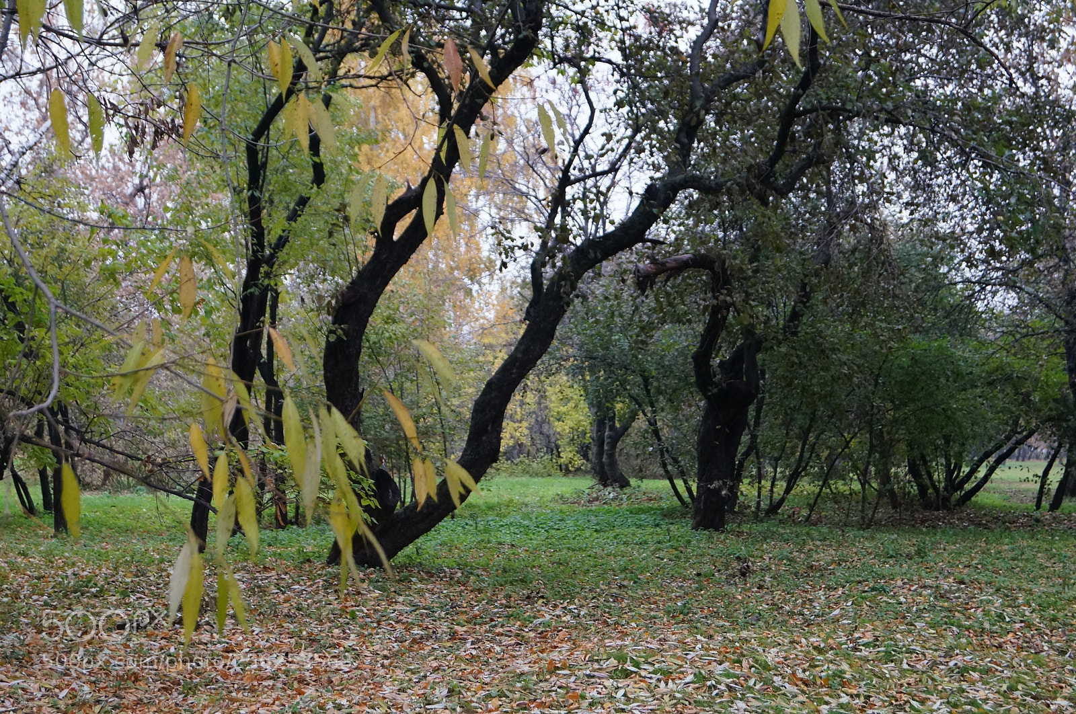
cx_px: 538
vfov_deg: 20.1
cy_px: 357
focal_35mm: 68
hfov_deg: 29.9
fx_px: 2015
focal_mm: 45
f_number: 5.6
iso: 1250
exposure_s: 1/80
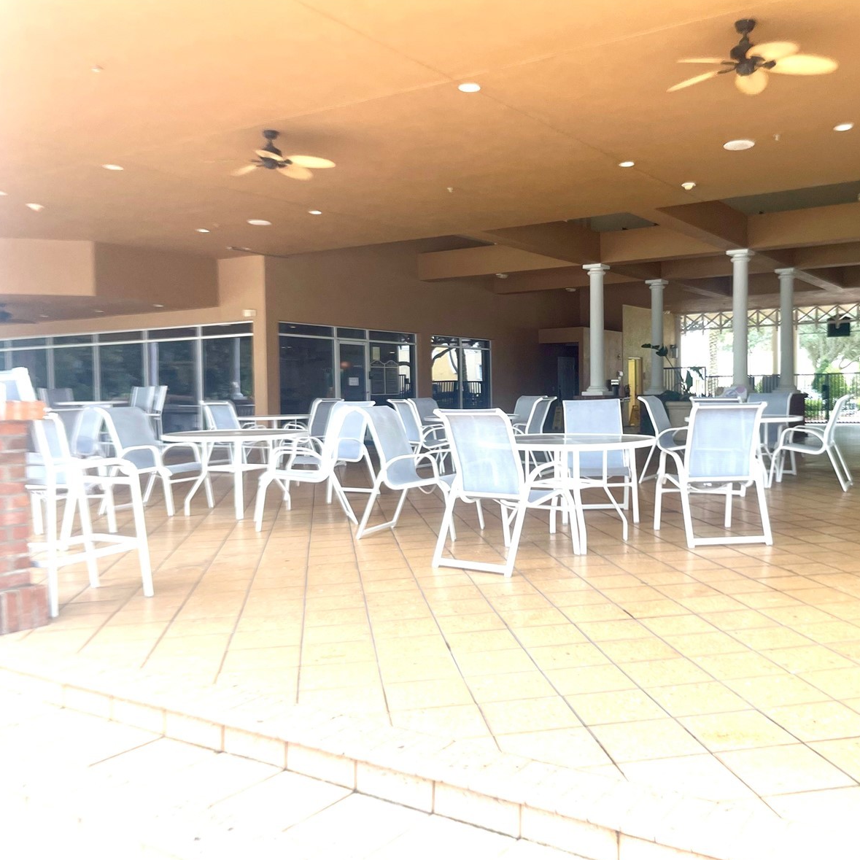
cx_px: 544
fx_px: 843
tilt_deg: -2.1
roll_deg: +0.8
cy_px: 432
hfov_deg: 53.4
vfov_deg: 54.0
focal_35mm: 30
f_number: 1.6
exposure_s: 1/121
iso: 80
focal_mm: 5.1
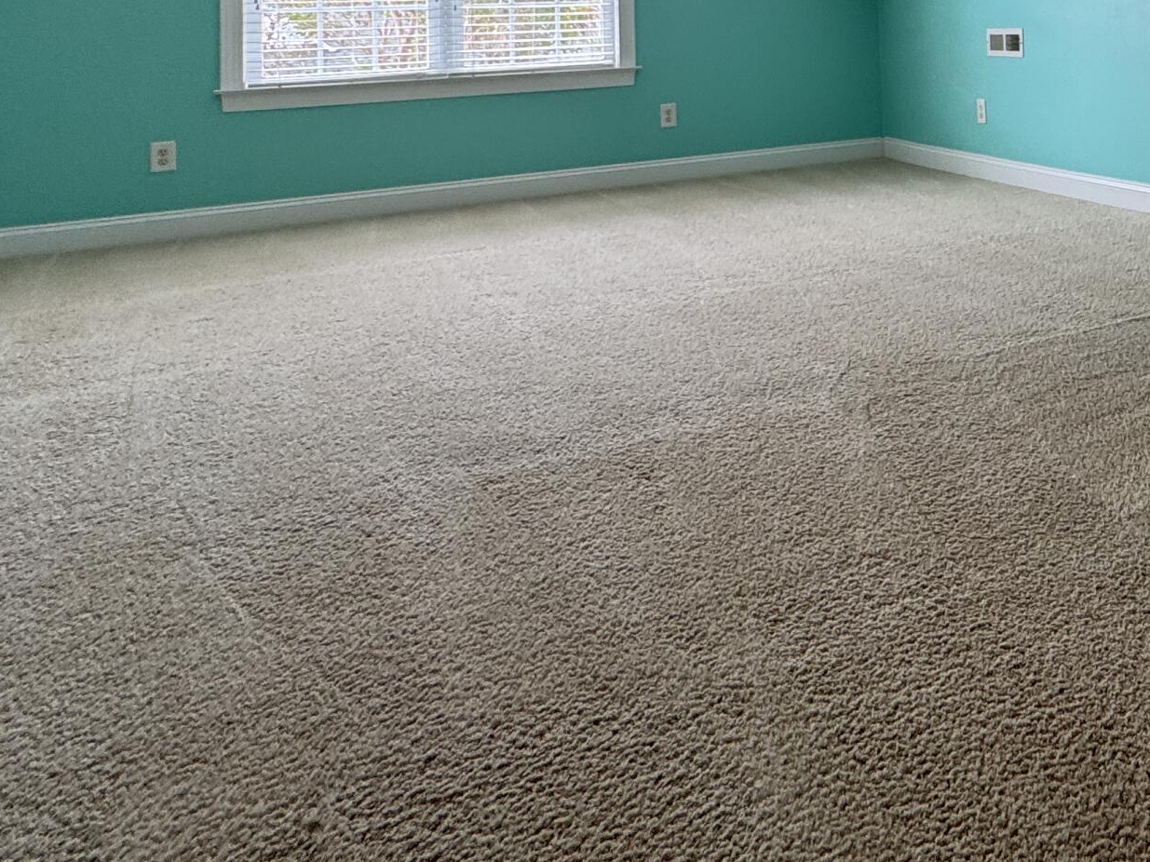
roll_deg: +2.6
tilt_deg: +2.1
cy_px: -42
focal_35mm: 34
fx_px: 1129
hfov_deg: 46.5
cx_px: 1110
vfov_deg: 36.6
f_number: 2.2
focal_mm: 2.22
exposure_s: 1/120
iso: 80
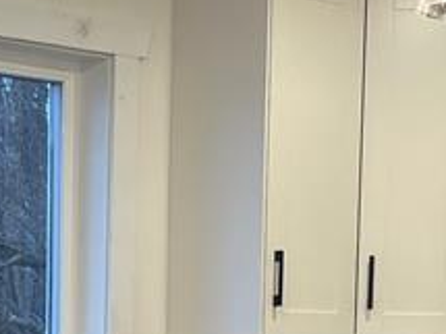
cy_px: 498
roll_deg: -1.0
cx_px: 185
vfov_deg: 9.3
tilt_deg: -5.4
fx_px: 1996
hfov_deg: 12.7
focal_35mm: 155
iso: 80
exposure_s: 1/120
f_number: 1.5
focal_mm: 5.7
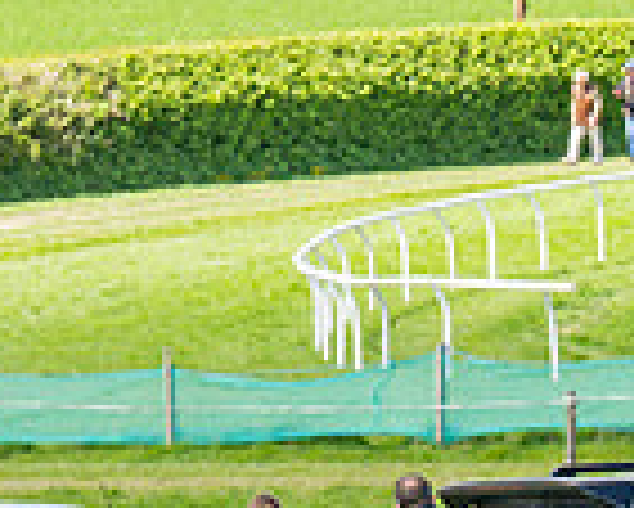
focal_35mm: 711
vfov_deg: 2.2
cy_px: 824
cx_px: -623
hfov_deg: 2.7
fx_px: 13350
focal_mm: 89
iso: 200
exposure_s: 1/250
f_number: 8
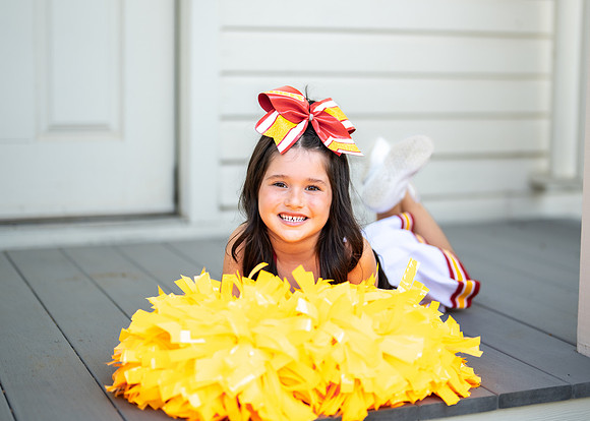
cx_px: 334
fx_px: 1088
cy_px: 167
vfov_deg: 21.9
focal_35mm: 65
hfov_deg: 30.3
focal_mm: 50
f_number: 1.2
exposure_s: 1/2500
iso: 100
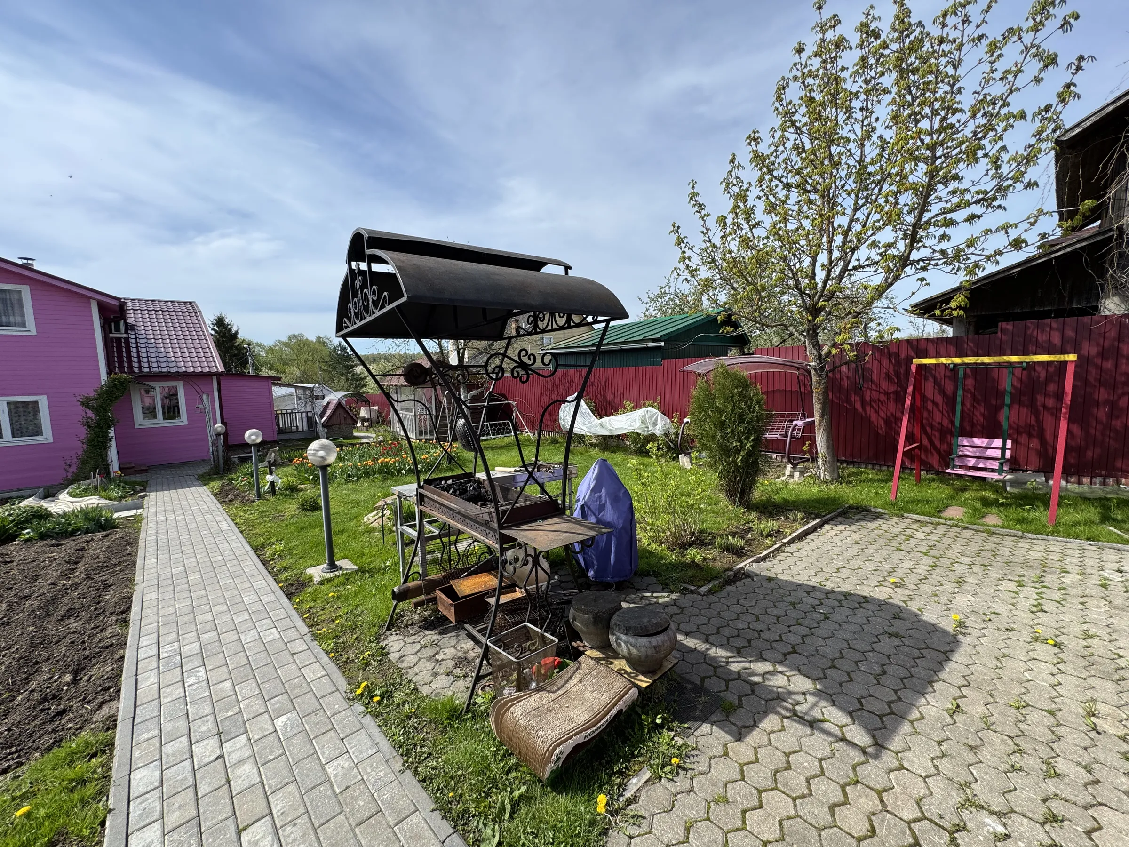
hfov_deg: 102.1
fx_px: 457
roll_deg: +1.0
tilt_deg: -6.1
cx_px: 564
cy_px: 424
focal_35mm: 14
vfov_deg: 85.7
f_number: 2.2
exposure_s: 1/840
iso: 40
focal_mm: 2.22
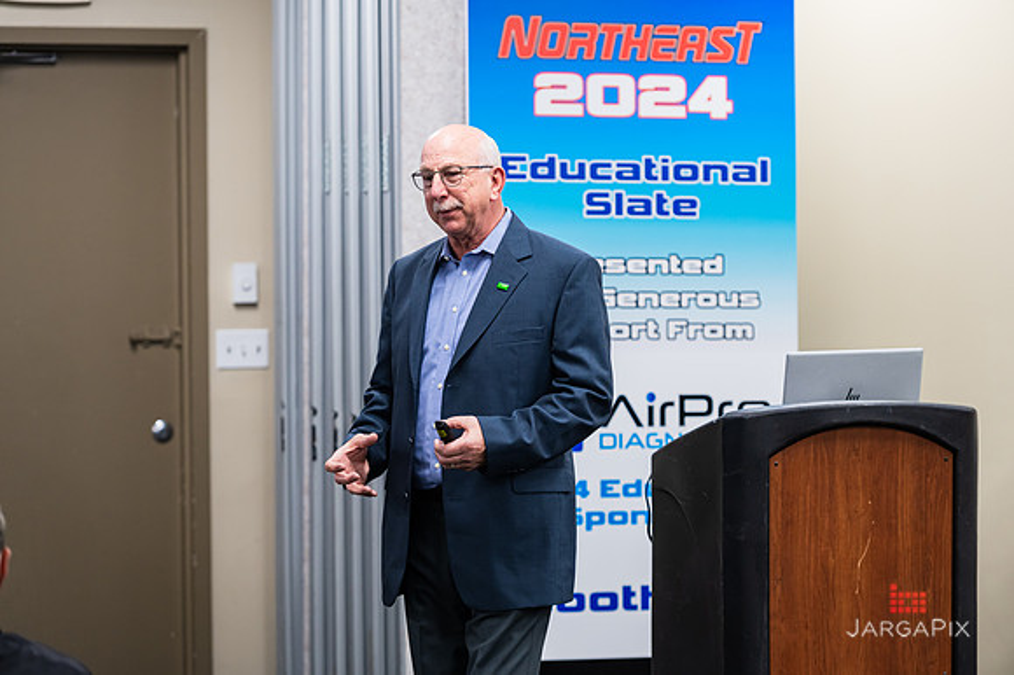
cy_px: 325
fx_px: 3823
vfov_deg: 10.1
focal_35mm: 136
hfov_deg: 15.1
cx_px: 526
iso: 1250
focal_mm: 130
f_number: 3.2
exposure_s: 1/200
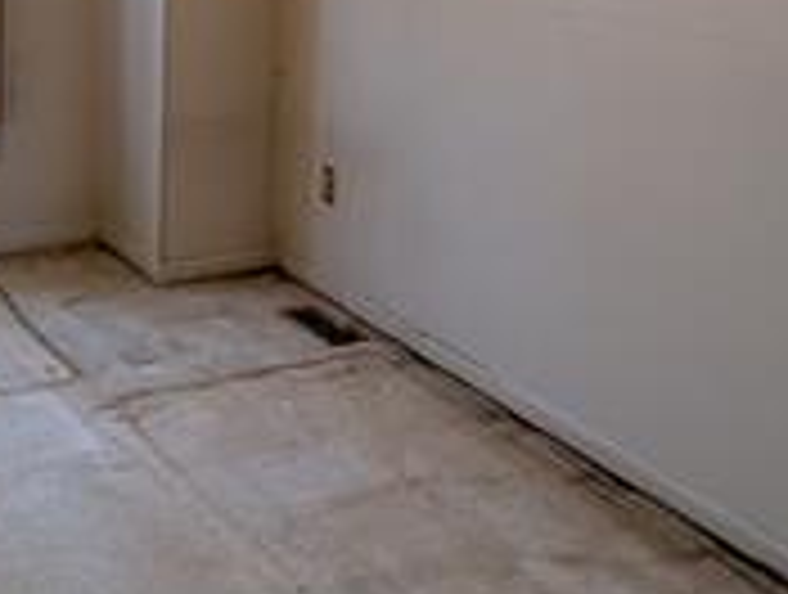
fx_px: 1300
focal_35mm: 57
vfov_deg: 24.6
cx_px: 86
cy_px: 4
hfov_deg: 32.1
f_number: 2.2
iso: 74
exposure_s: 1/40
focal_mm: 1.95
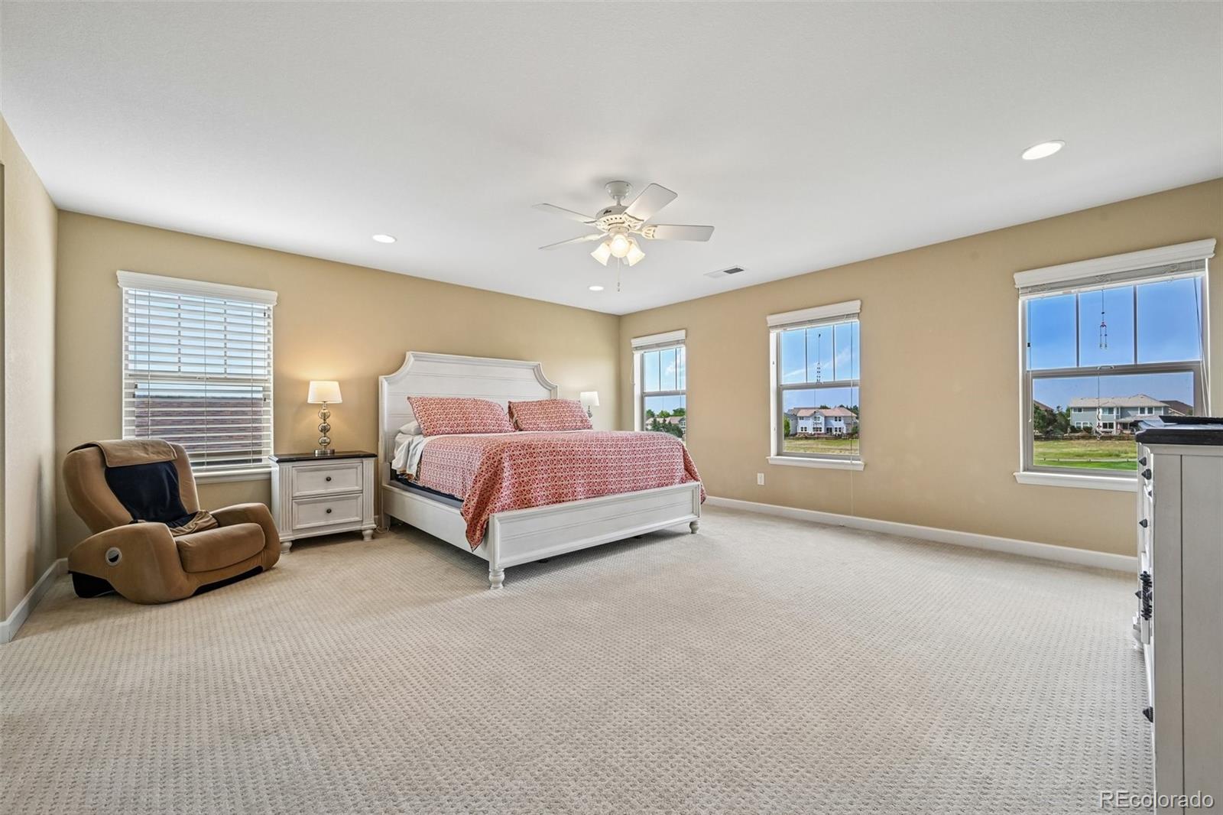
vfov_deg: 81.2
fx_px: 475
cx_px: 612
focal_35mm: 14
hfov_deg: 104.3
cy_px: 408
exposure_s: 1/15
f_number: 10
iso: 80
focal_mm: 14
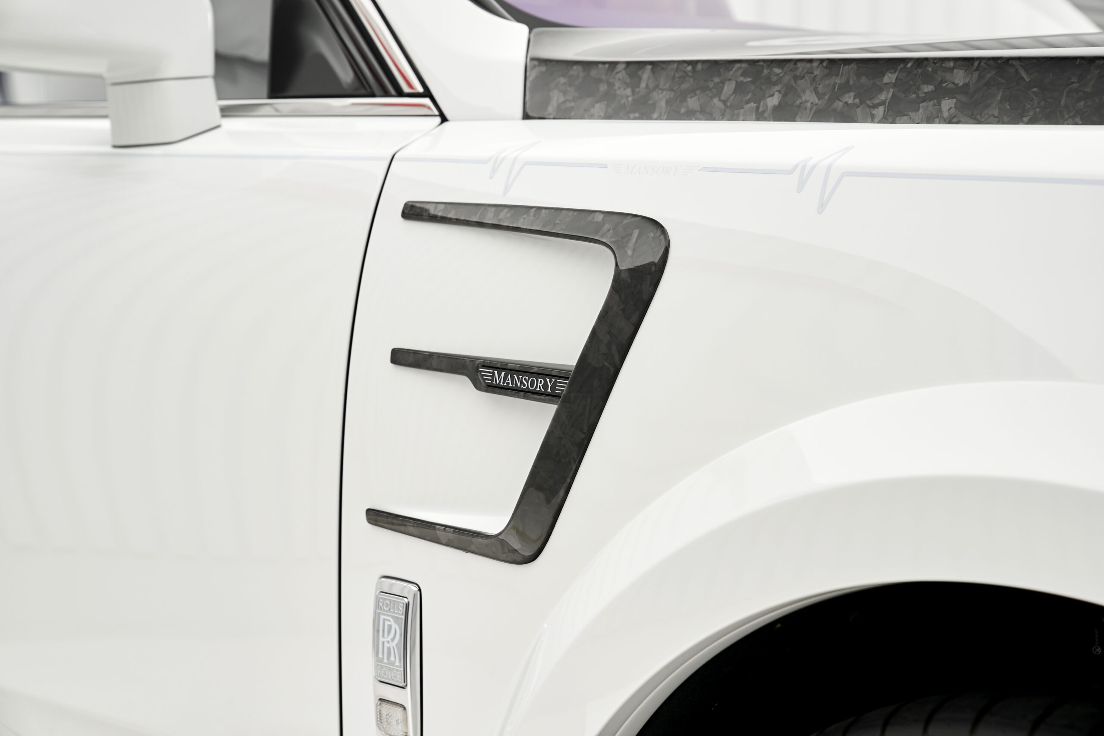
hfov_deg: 28.8
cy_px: 368
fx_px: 2147
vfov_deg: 19.5
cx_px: 552
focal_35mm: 70
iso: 400
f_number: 5.6
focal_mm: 70
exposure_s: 1/50
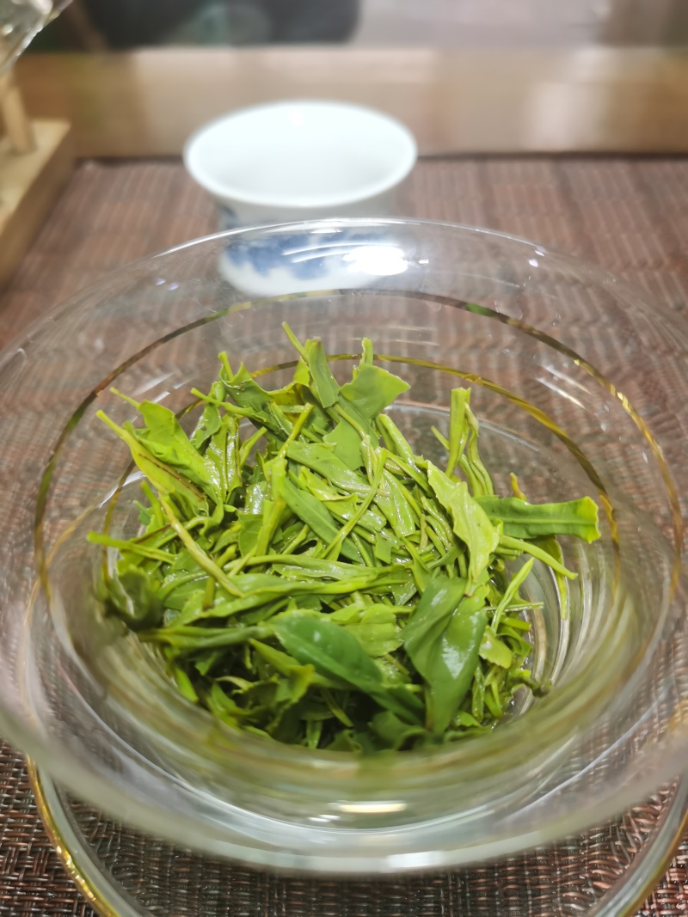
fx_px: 716
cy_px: 458
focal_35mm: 27
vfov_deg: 65.3
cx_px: 344
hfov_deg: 51.3
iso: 400
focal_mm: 5.58
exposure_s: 1/60
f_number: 1.8
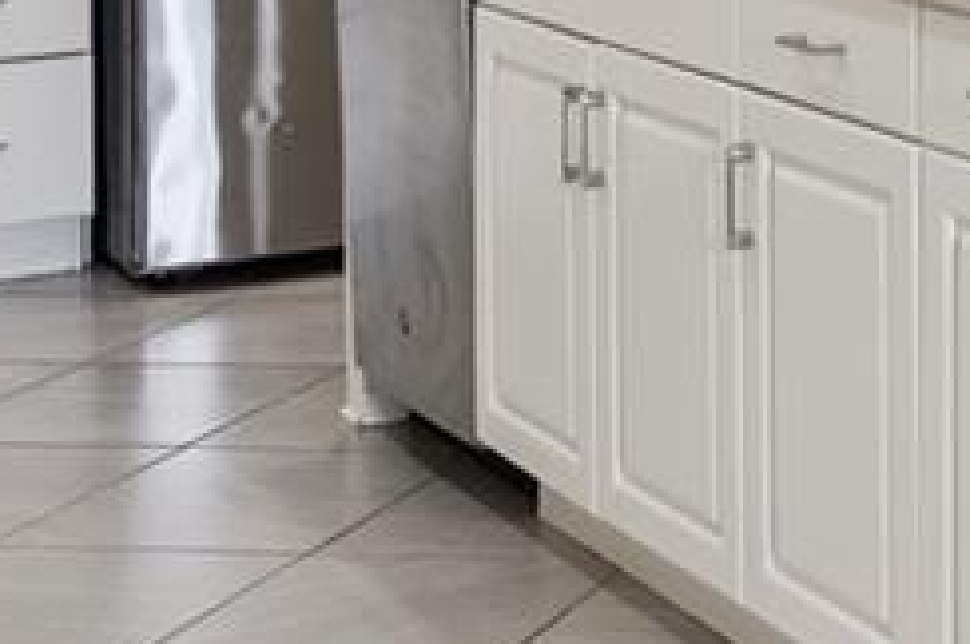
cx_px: 1857
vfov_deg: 12.2
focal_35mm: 105
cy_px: -429
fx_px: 2825
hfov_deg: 15.9
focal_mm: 16
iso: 800
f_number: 10
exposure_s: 1/30
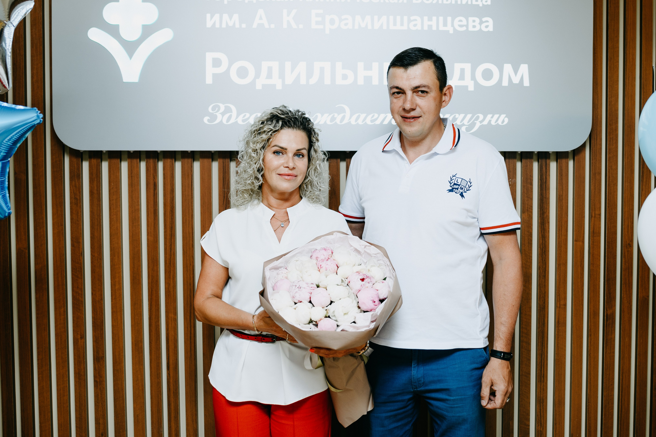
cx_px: 397
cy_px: 182
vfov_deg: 30.5
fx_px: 802
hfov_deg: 44.2
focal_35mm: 44
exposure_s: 1/160
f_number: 3.2
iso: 125
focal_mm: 35
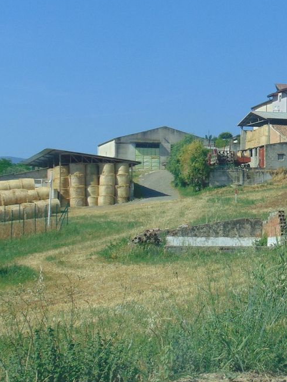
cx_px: 277
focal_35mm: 131
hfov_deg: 11.2
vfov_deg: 15.0
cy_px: 133
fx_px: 1447
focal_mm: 12.8
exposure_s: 1/200
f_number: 9.6
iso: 80
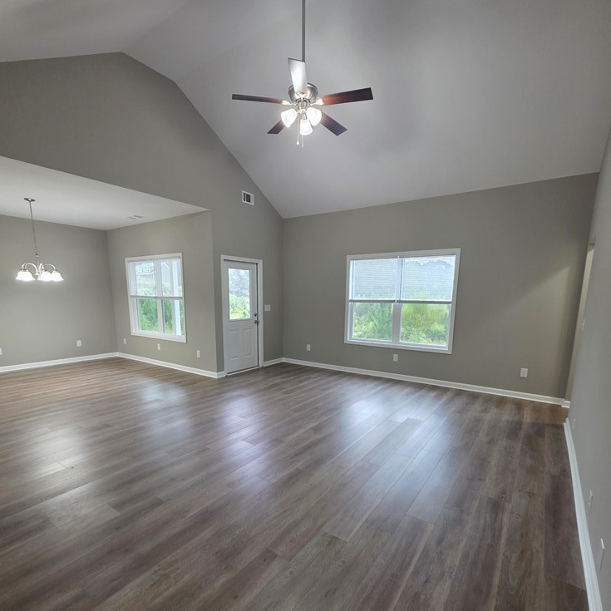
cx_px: 302
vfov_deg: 86.8
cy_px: 351
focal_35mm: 16
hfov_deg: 87.4
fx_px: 320
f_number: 1.9
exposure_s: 1/60
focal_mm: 2.2
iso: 200
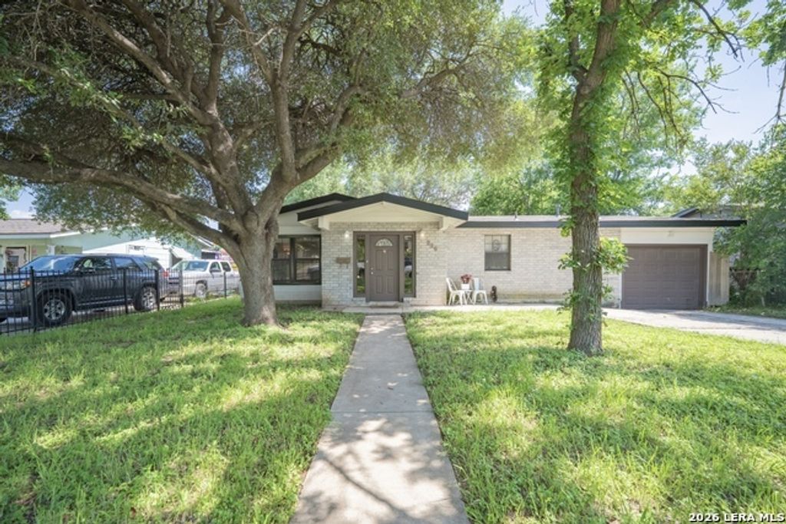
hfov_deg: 104.2
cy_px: 262
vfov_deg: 81.2
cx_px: 393
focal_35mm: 14
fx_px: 306
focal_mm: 14
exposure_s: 1/4000
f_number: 8
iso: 800
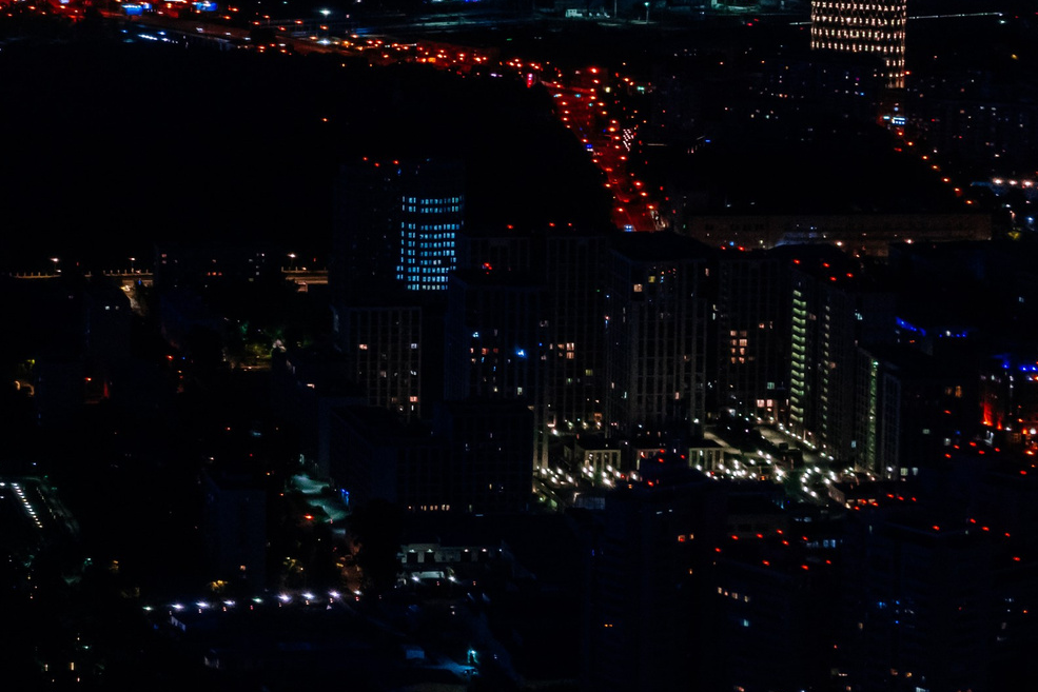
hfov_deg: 15.5
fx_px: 3749
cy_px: -73
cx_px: -1
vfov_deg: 10.4
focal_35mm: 130
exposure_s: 1/30
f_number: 2.8
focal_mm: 33
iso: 800
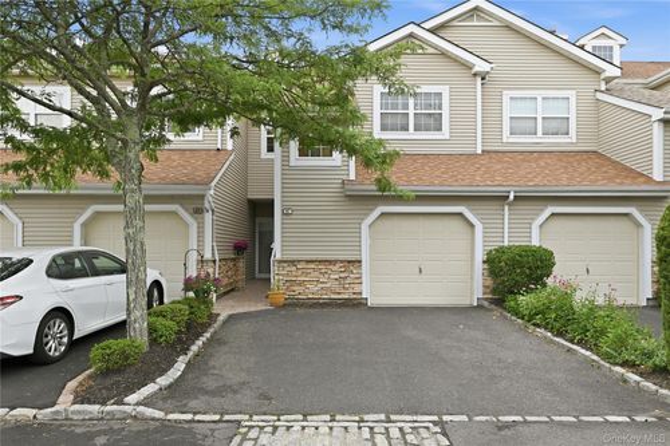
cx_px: 335
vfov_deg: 53.1
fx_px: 446
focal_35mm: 24
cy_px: 223
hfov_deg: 73.8
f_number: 11
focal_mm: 24
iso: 100
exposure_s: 1/25
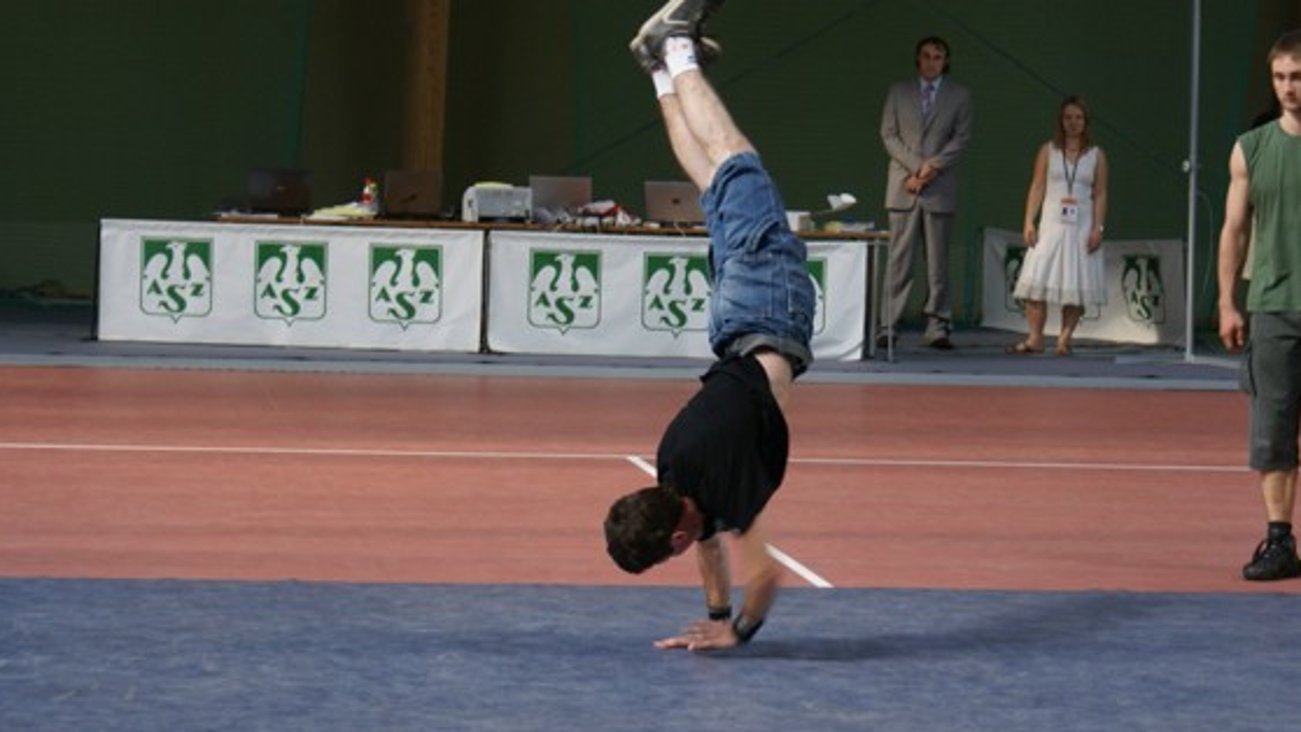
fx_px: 4761
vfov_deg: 8.8
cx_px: 758
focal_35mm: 138
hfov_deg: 15.6
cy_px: 378
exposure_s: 1/40
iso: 200
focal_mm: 70
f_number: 5.6
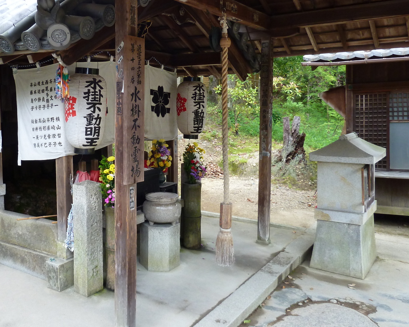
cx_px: 130
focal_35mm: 35
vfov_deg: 42.0
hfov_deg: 50.5
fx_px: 424
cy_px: 129
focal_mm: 4.1
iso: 160
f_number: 3.3
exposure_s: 1/30
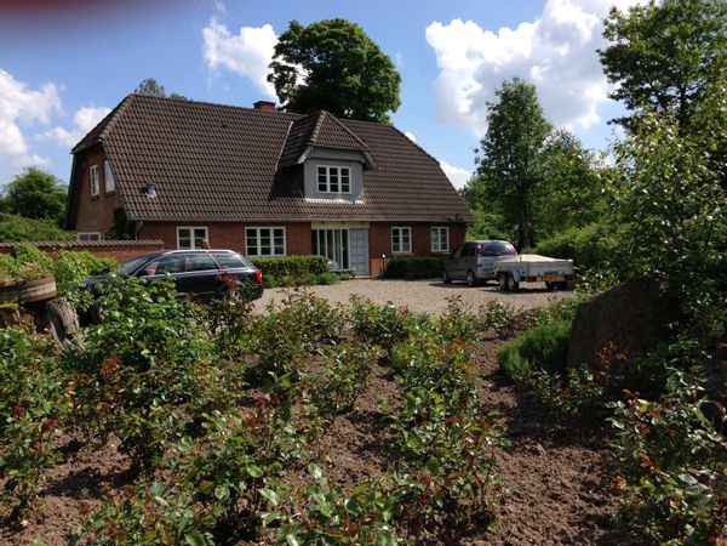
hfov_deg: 55.4
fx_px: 693
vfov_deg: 42.9
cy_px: 273
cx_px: 364
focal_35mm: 33
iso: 50
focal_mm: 4.12
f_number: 2.4
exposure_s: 1/1391
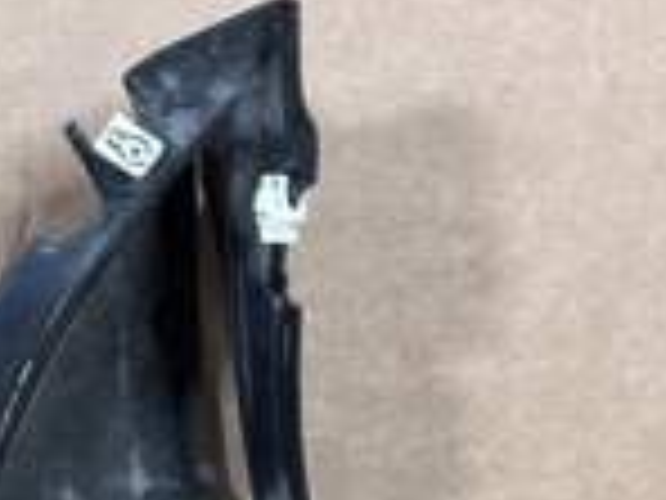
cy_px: 899
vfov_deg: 7.0
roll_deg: +1.0
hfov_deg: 9.1
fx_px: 4002
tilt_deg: -29.0
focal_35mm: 208
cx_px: -540
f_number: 1.78
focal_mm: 6.86
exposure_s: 1/50
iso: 320
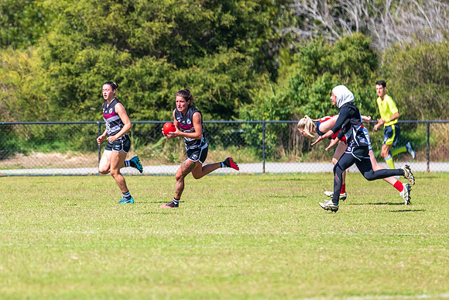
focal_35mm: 614
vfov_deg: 2.2
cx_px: 165
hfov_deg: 3.4
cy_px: 158
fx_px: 7659
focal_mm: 460
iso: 800
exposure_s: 1/2000
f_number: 7.1
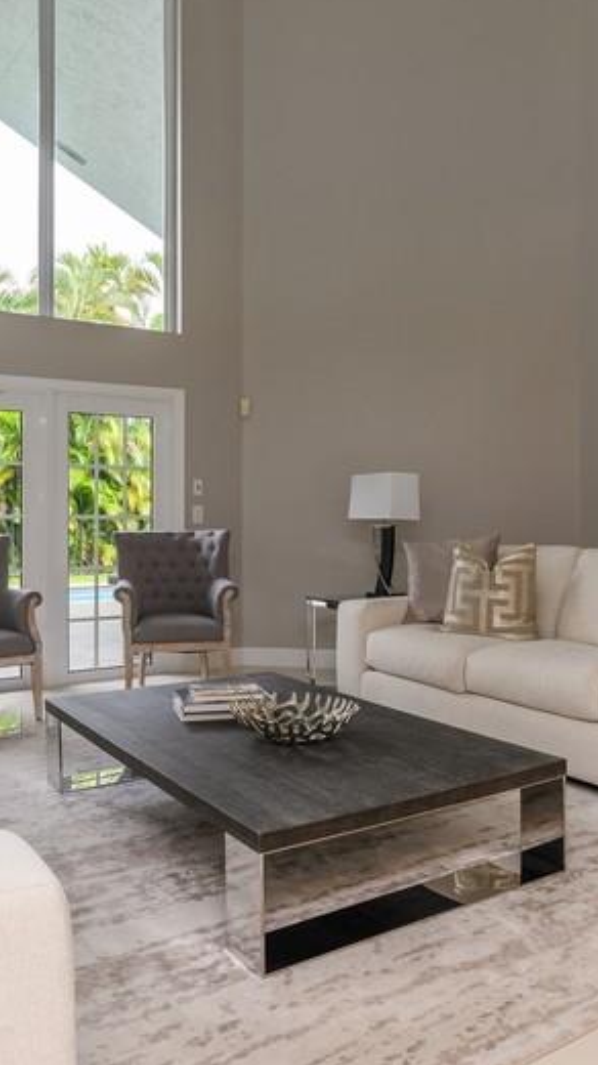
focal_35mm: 29
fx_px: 819
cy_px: 530
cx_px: 260
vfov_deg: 66.1
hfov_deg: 40.1
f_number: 8
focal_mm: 18
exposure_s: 1/20
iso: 100
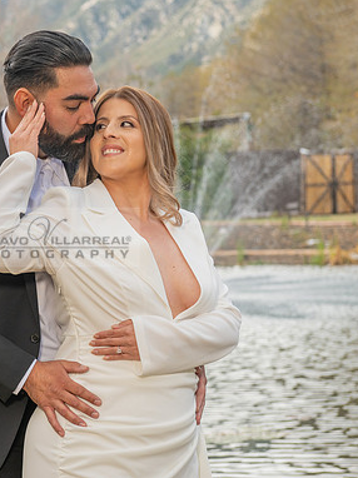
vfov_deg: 17.1
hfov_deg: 12.7
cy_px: 233
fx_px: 1588
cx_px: 5
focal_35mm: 115
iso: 200
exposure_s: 1/125
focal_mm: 70
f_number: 5.6
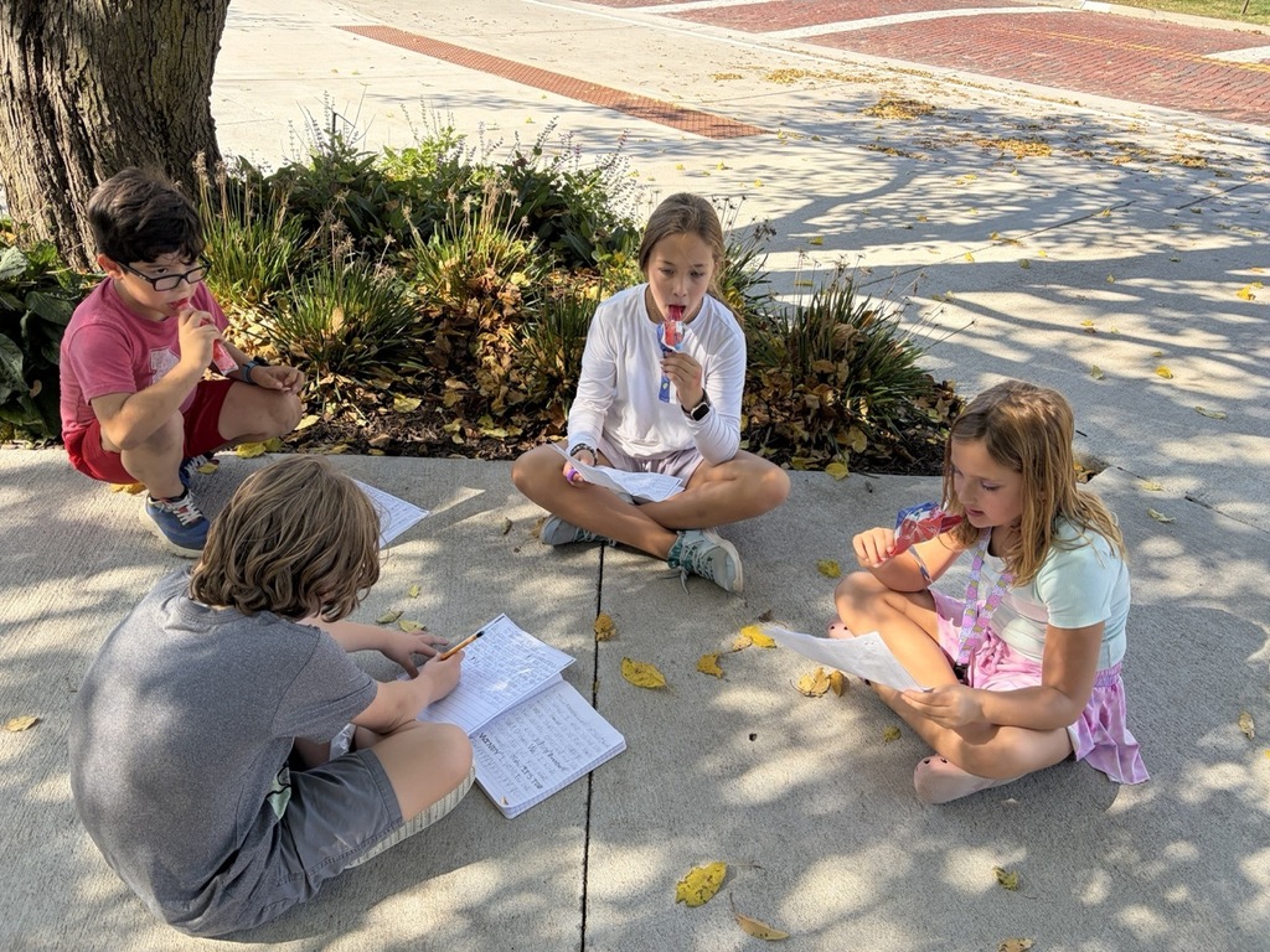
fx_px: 954
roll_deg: -4.5
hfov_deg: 67.3
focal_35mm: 26
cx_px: 635
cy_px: 476
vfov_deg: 53.1
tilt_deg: -31.1
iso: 64
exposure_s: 1/820
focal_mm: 5.96
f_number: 1.6
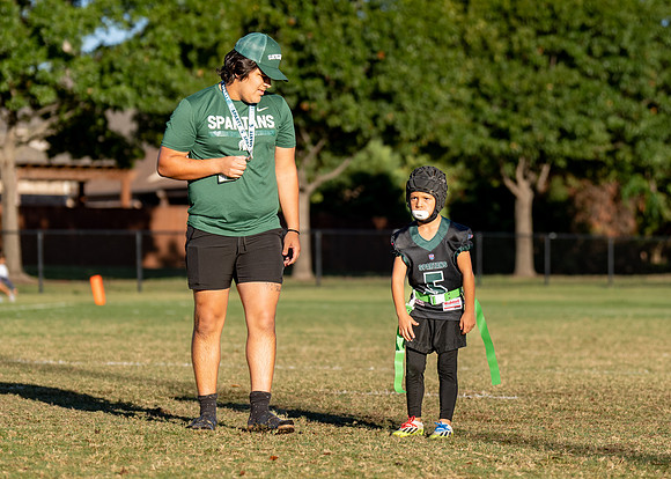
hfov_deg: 11.8
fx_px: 3234
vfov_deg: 8.5
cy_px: 249
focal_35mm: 170
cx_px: 355
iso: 100
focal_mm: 101
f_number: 2.8
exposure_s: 1/1600
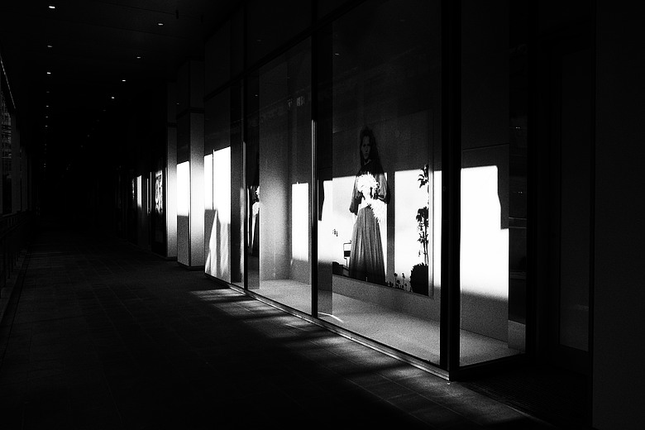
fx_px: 502
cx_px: 322
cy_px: 215
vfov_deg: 46.4
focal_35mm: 28
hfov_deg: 65.5
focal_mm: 18.3
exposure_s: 1/250
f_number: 2.8
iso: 160
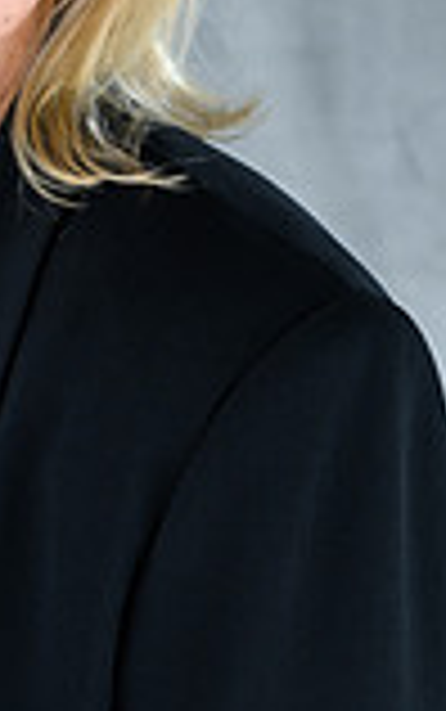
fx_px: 3941
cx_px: -18
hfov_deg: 6.5
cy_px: 274
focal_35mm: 203
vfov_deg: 10.3
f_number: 7.1
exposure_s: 1/200
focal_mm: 70
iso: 100
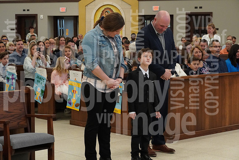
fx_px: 558
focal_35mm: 84
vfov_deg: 16.3
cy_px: 80
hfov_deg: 24.2
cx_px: 120
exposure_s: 1/100
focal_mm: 56
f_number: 8
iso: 5000
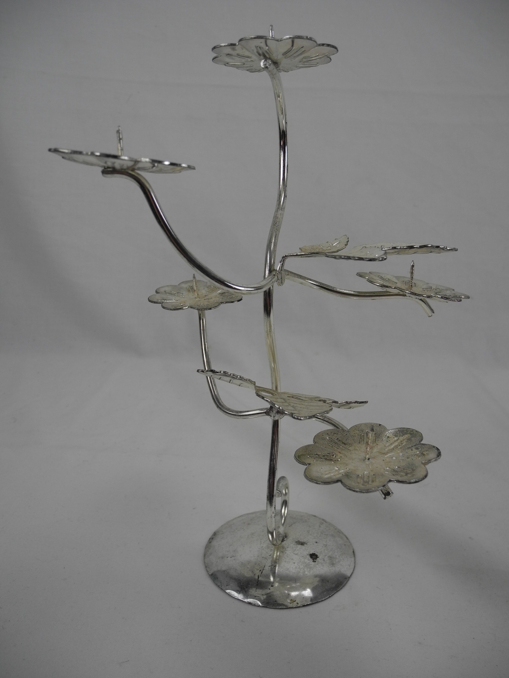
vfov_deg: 63.4
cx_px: 254
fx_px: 549
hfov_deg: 49.7
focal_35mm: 28
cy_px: 339
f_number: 2.8
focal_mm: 6
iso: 100
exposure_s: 1/318
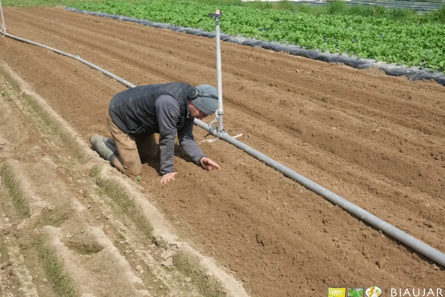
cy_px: 160
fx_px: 668
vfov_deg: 25.1
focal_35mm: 54
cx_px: 225
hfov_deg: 36.9
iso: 2000
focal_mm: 32.9
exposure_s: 1/500
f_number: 22
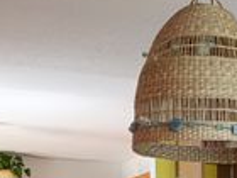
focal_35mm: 99
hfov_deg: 19.3
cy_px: 358
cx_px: 237
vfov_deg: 13.0
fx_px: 678
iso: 800
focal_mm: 6.14
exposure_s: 1/100
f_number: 1.6
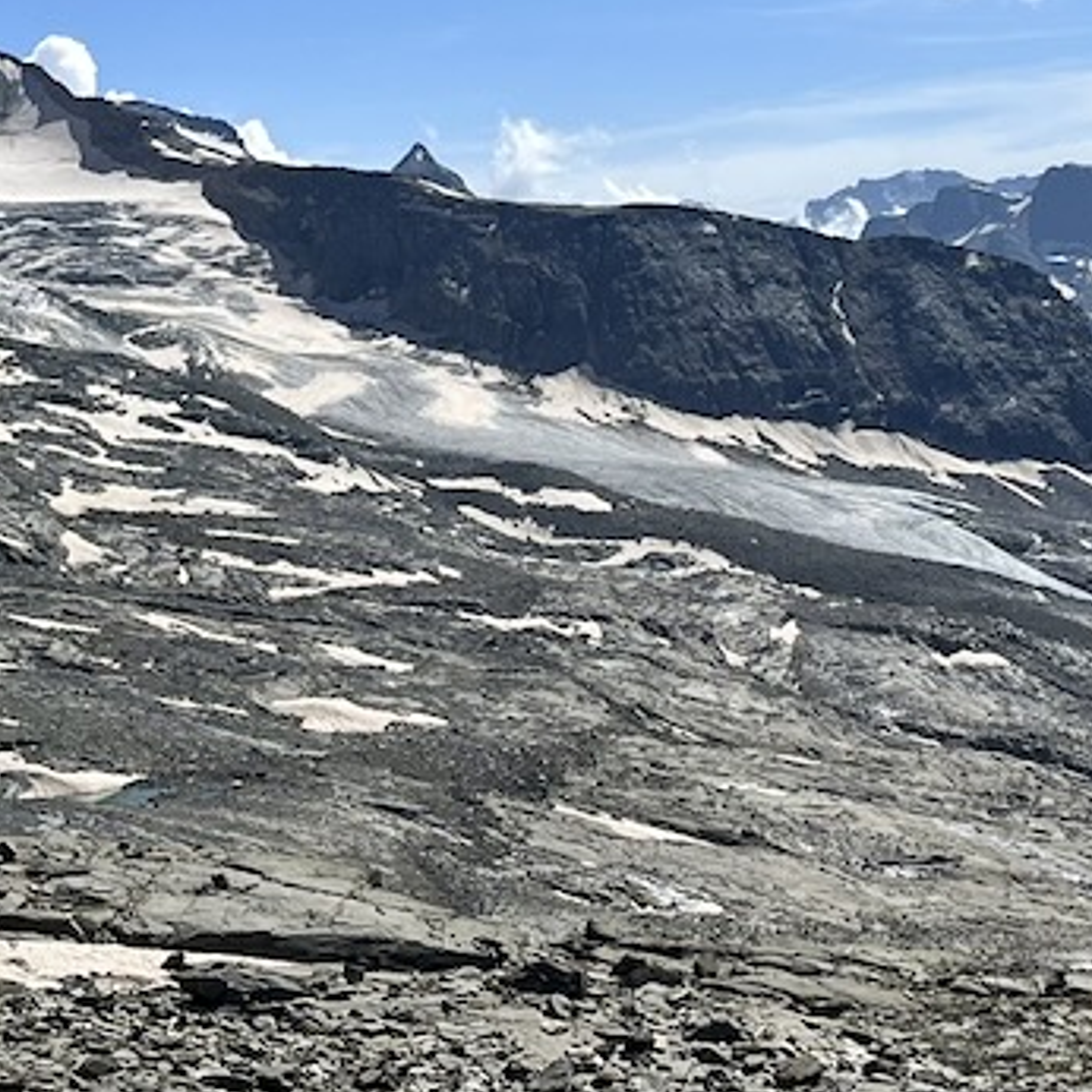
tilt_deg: +2.1
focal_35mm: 85
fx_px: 3034
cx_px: 502
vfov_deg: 20.0
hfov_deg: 20.4
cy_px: 88
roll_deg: +3.4
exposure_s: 1/8403
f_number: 1.6
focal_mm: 5.1
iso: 50
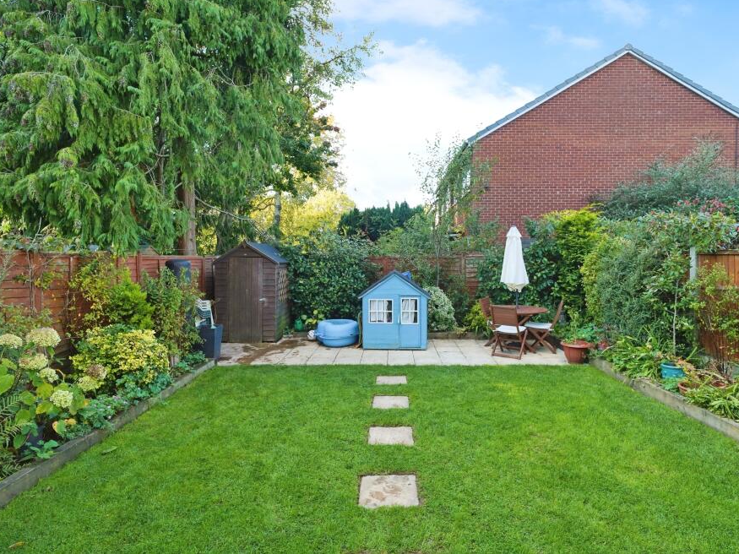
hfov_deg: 87.6
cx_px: 394
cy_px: 266
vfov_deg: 71.6
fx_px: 384
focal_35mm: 18
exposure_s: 1/60
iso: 320
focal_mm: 16
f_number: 8
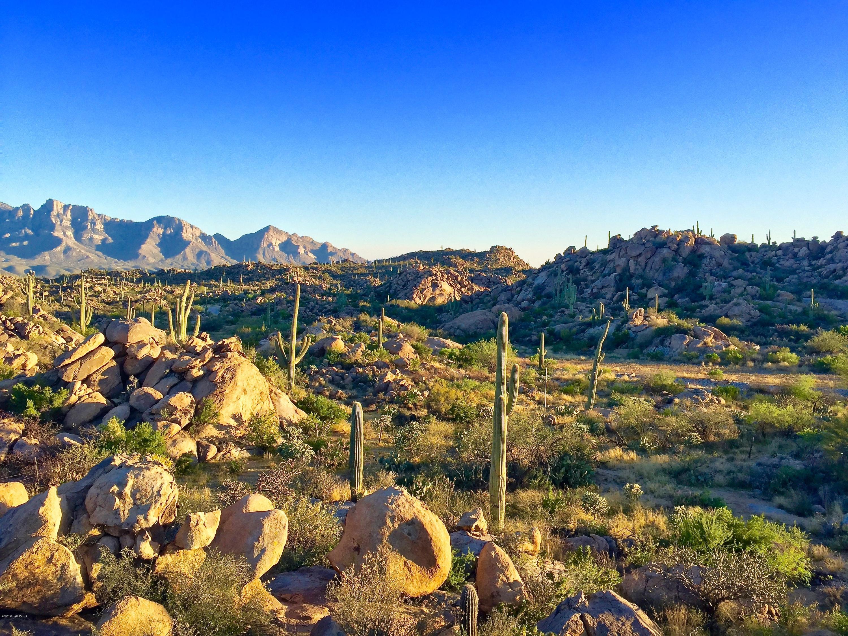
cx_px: 424
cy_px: 318
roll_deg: -1.4
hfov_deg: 61.7
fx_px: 710
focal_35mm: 29
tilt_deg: -3.2
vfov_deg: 48.2
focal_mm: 4.15
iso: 32
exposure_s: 1/694
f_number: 2.2
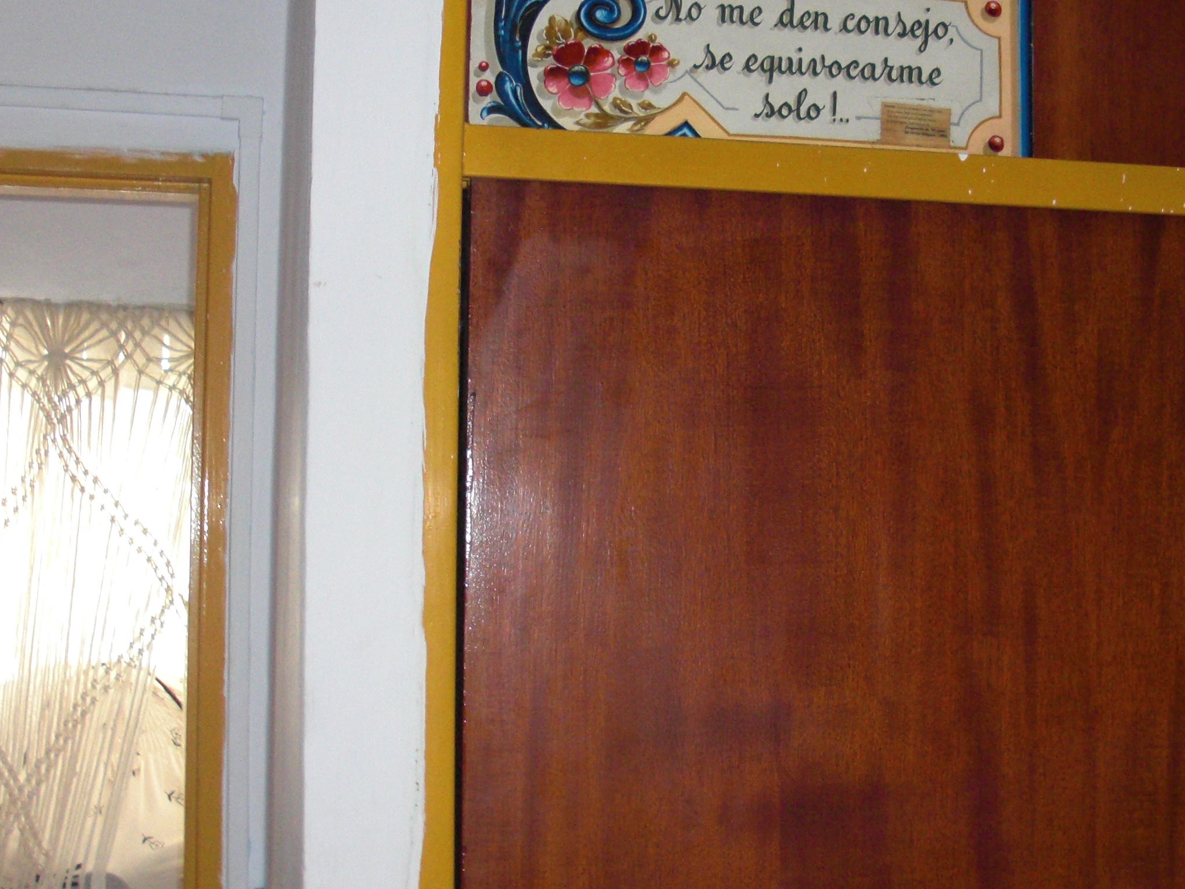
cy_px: 357
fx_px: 2225
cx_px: 783
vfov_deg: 22.6
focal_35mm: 65
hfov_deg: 29.6
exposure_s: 1/60
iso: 200
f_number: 2.8
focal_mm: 6.3
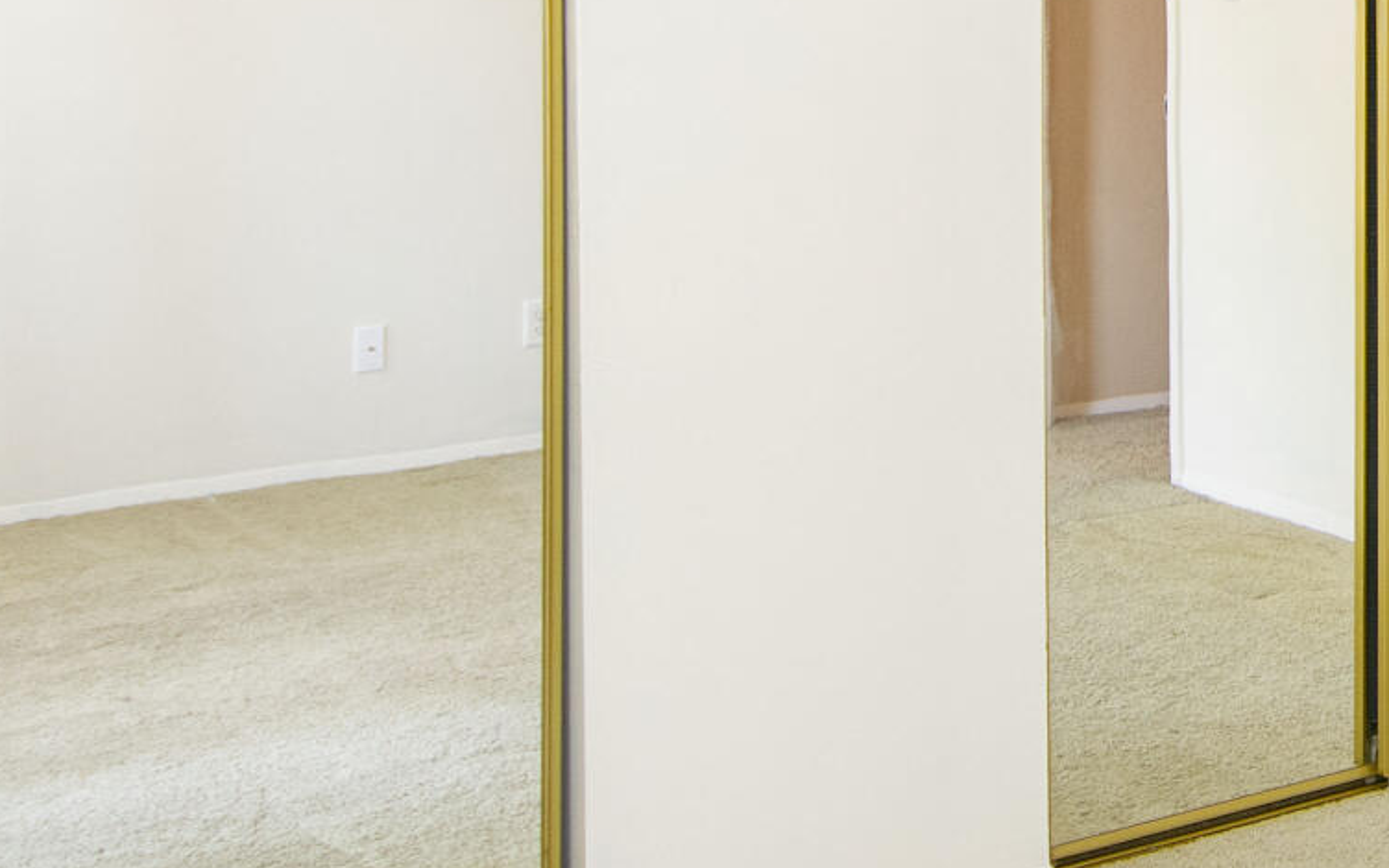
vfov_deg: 20.0
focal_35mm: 61
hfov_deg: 29.3
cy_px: -175
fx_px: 2309
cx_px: 1624
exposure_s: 1/15
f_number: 3.5
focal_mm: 10
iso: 100
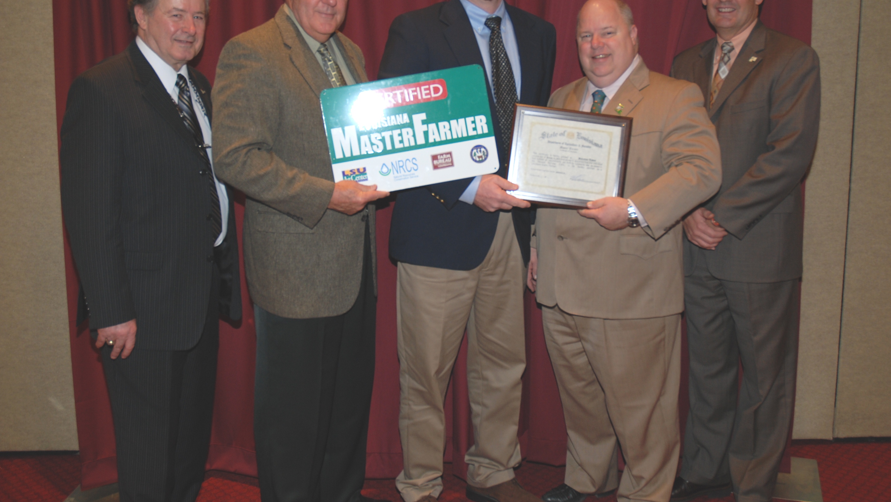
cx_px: 461
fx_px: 851
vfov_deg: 32.8
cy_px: 204
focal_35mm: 36
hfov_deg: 55.3
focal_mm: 22
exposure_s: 1/60
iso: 200
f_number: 4
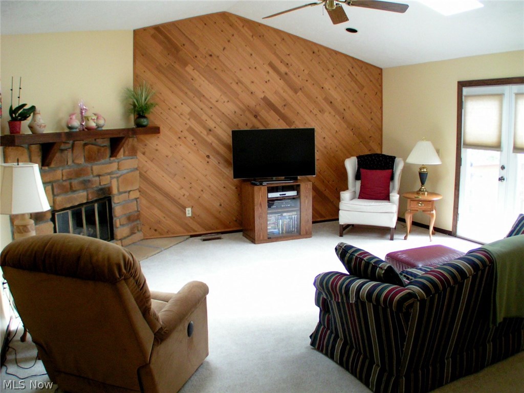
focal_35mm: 38
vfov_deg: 37.7
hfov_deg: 49.0
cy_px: 196
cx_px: 262
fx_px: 575
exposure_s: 1/30
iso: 200
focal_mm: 5.8
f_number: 2.8
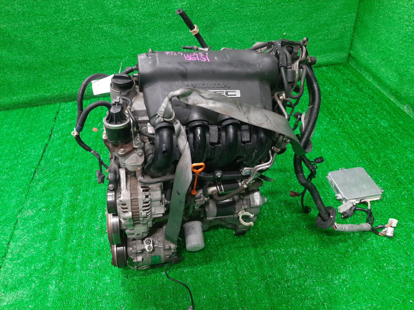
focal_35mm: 26
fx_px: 311
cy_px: 155
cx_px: 207
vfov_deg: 53.1
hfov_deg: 67.3
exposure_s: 1/50
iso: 208
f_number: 1.7
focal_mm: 3.93
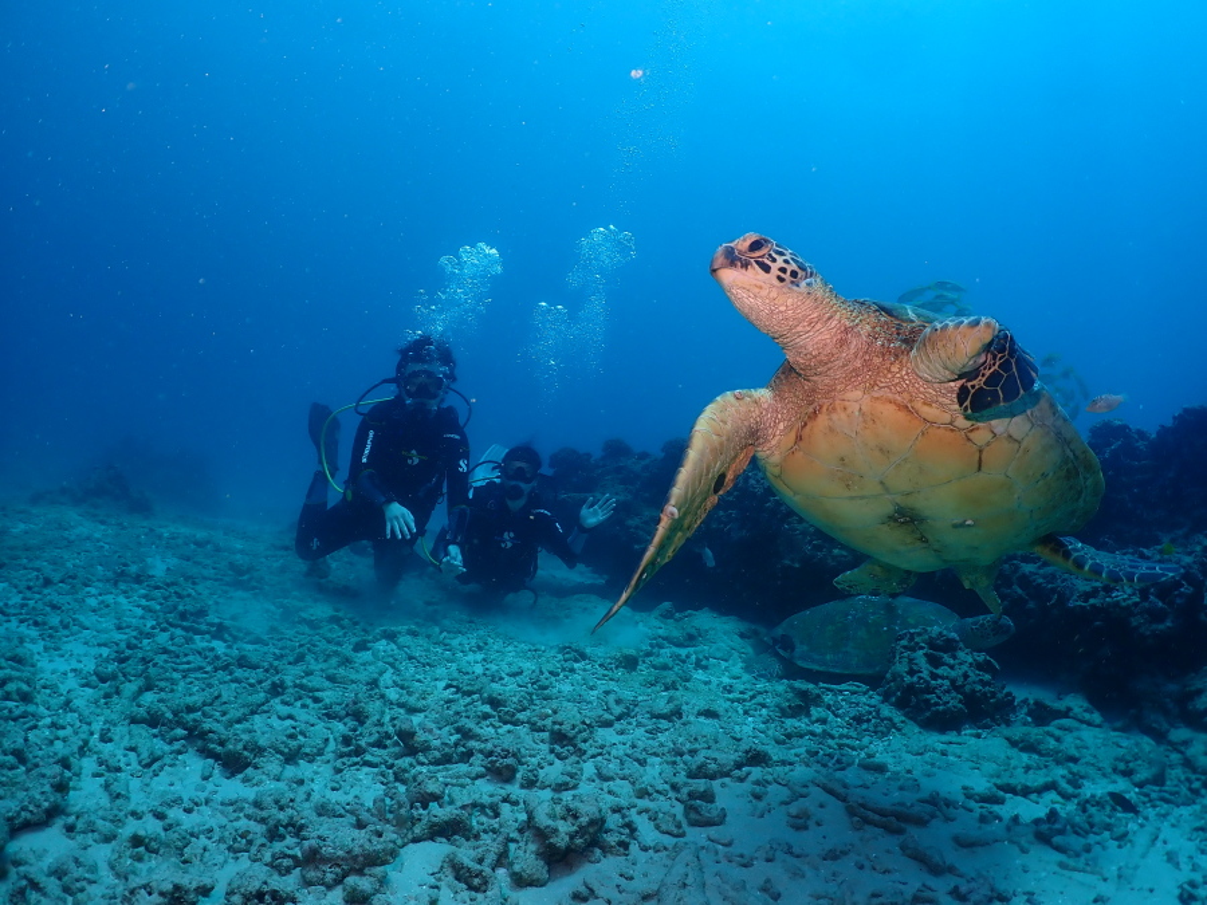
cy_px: 452
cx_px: 604
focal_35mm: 25
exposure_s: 1/800
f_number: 2.8
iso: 100
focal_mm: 4.5
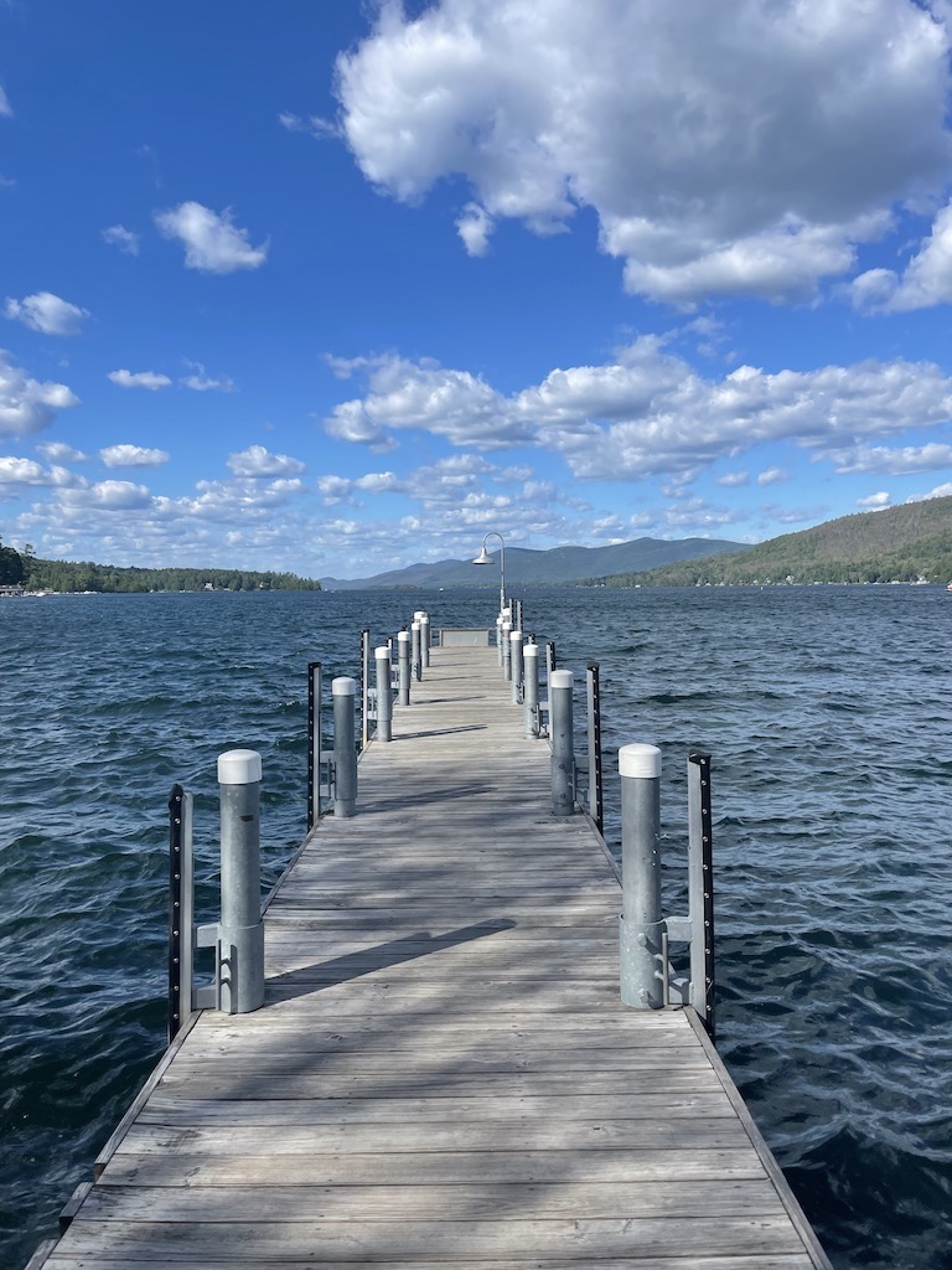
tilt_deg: +0.7
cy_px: 635
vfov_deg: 67.3
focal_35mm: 26
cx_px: 476
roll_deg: +0.9
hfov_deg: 53.1
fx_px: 953
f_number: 1.6
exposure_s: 1/4000
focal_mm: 4.2
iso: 32
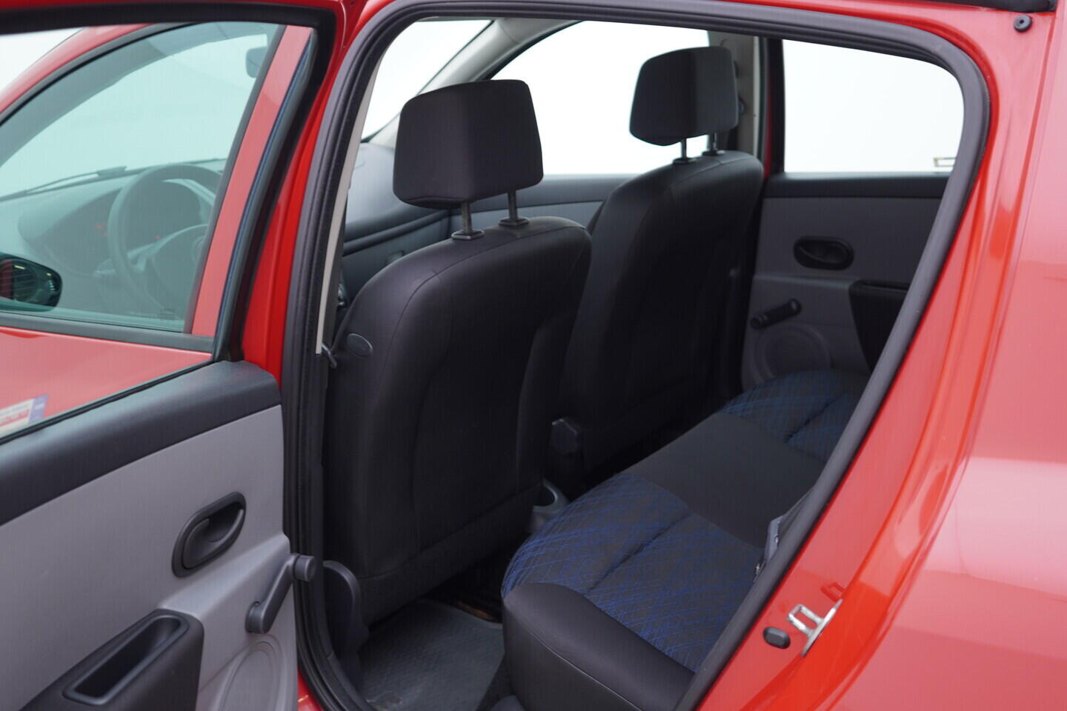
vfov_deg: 36.9
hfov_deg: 53.1
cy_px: 356
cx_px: 534
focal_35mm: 36
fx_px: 1067
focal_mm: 24
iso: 160
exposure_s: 1/40
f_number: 2.8
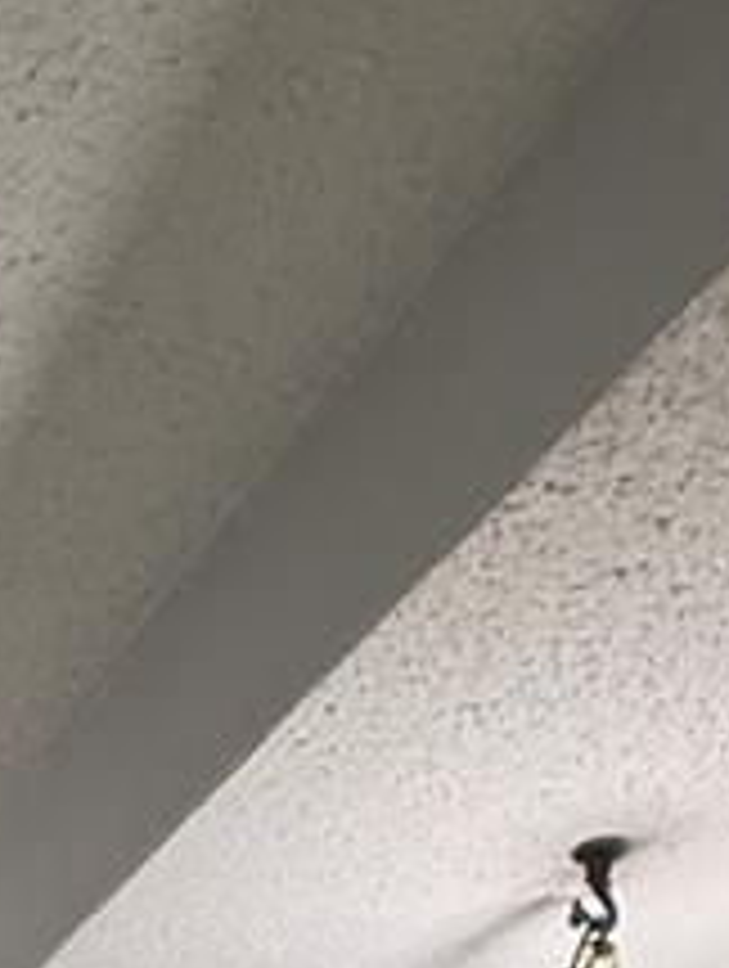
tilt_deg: -15.0
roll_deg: -1.1
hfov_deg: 17.2
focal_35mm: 78
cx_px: -351
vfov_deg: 14.0
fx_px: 2184
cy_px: 2463
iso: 200
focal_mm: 2.22
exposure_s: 1/60
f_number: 2.2
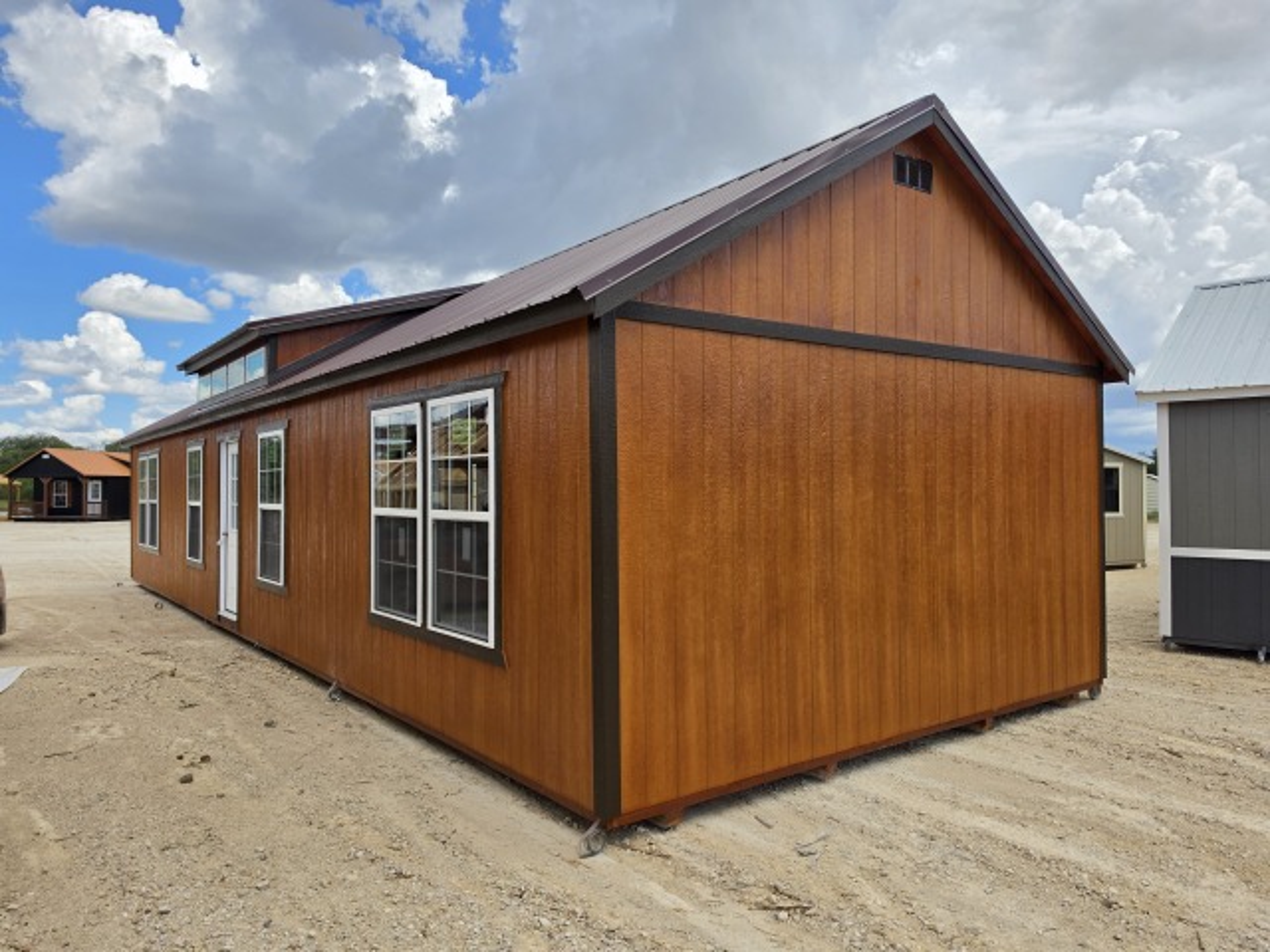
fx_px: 844
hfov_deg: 73.9
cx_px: 635
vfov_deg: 58.9
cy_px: 476
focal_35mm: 23
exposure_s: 1/7939
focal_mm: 6.5
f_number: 1.4
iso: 64
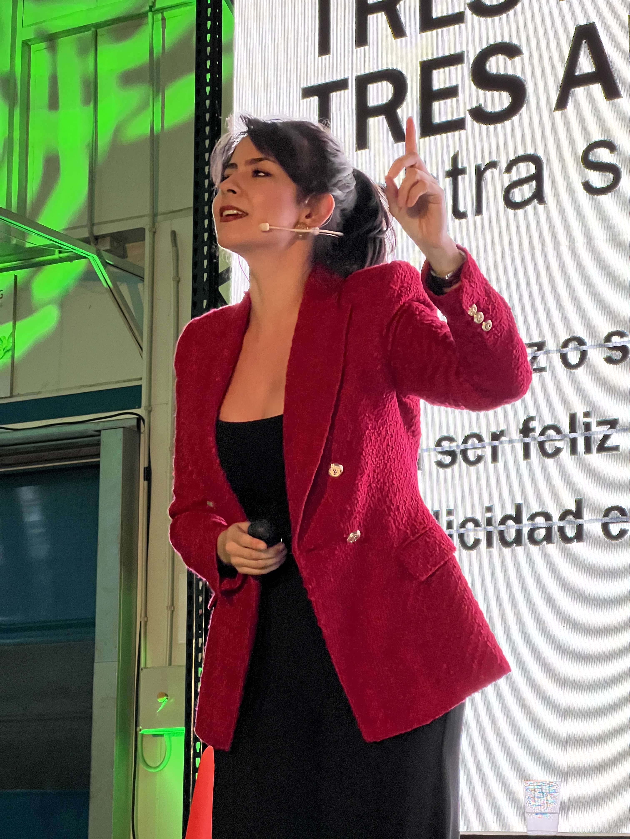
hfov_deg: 19.1
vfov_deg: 25.3
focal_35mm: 77
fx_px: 1869
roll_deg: +0.2
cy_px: 420
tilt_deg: +13.2
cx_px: 315
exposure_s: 1/120
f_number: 2.8
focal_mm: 9
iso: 400
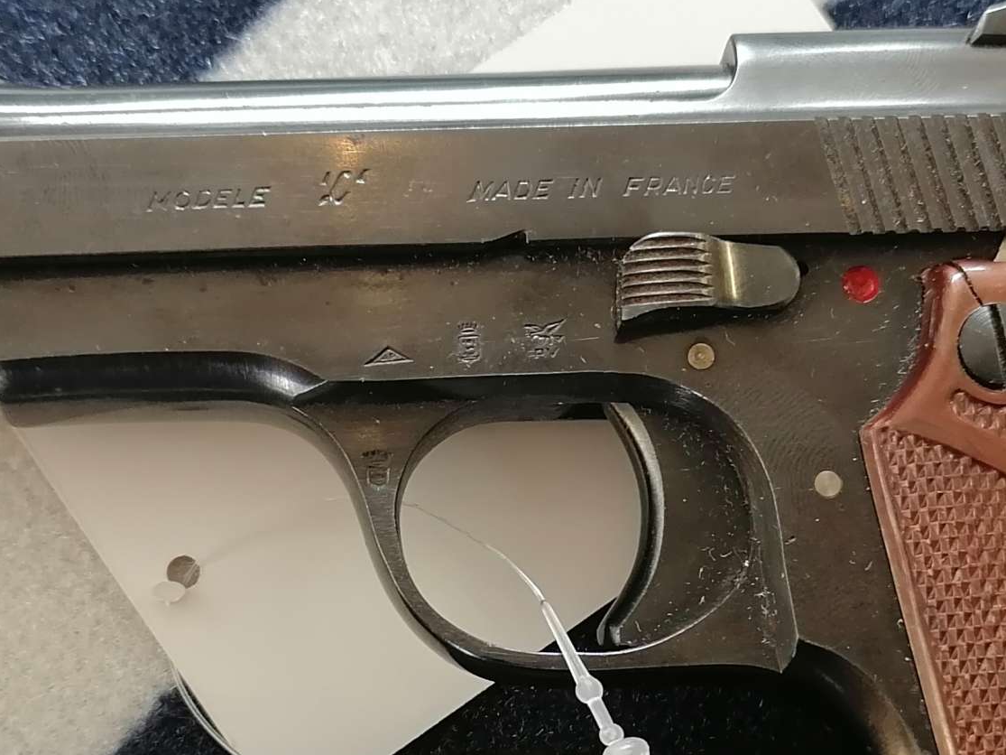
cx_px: 517
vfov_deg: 23.4
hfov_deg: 31.2
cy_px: 560
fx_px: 1802
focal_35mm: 62
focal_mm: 5.3
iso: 200
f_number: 1.8
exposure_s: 1/33.3
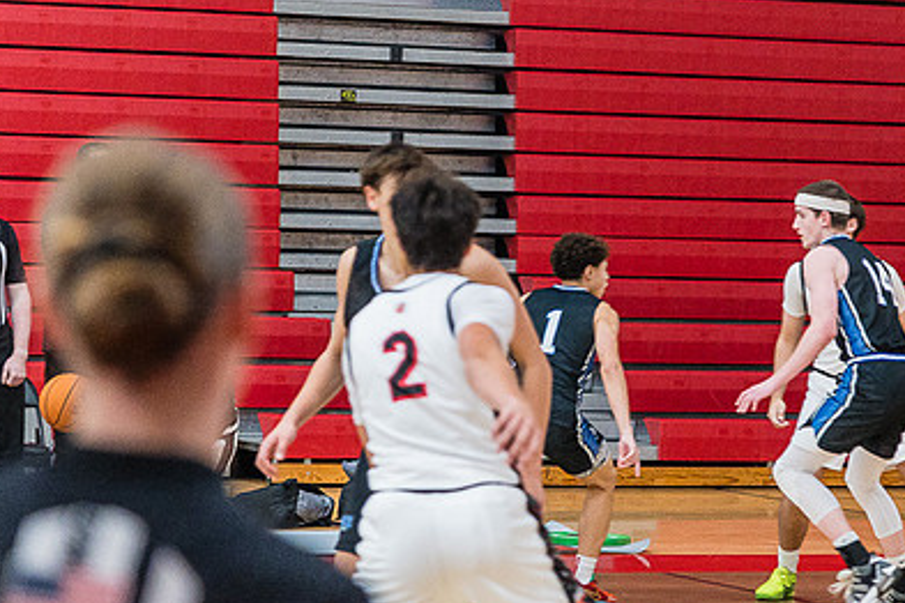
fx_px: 4449
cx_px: 523
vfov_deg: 7.8
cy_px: 308
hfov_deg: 11.6
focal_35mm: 177
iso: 5000
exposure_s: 1/320
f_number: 4
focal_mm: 120
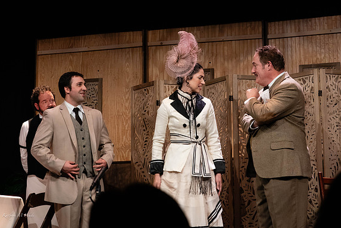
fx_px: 739
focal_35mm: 78
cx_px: 174
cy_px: 88
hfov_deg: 26.0
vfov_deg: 17.5
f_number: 5
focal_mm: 63
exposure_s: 1/400
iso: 4000
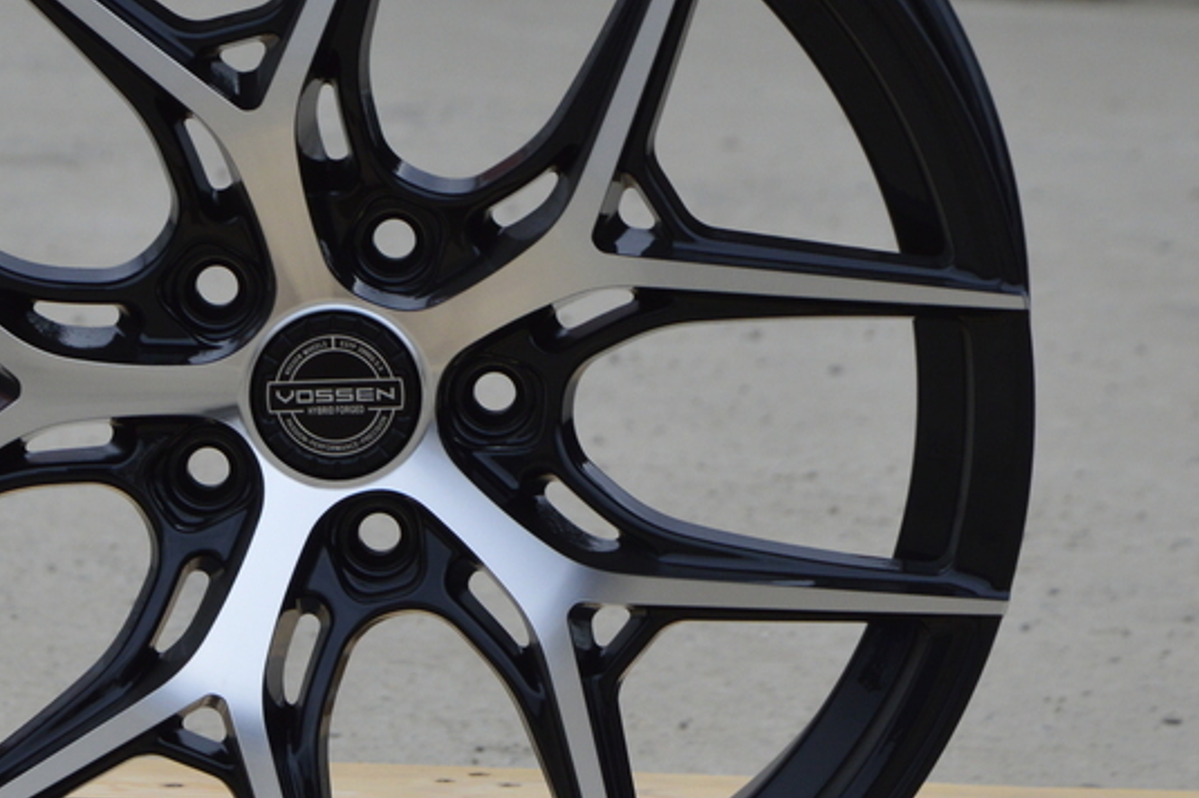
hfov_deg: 5.8
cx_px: 281
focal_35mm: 354
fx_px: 11787
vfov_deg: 3.9
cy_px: 408
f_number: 10
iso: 400
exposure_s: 1/200
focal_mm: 105
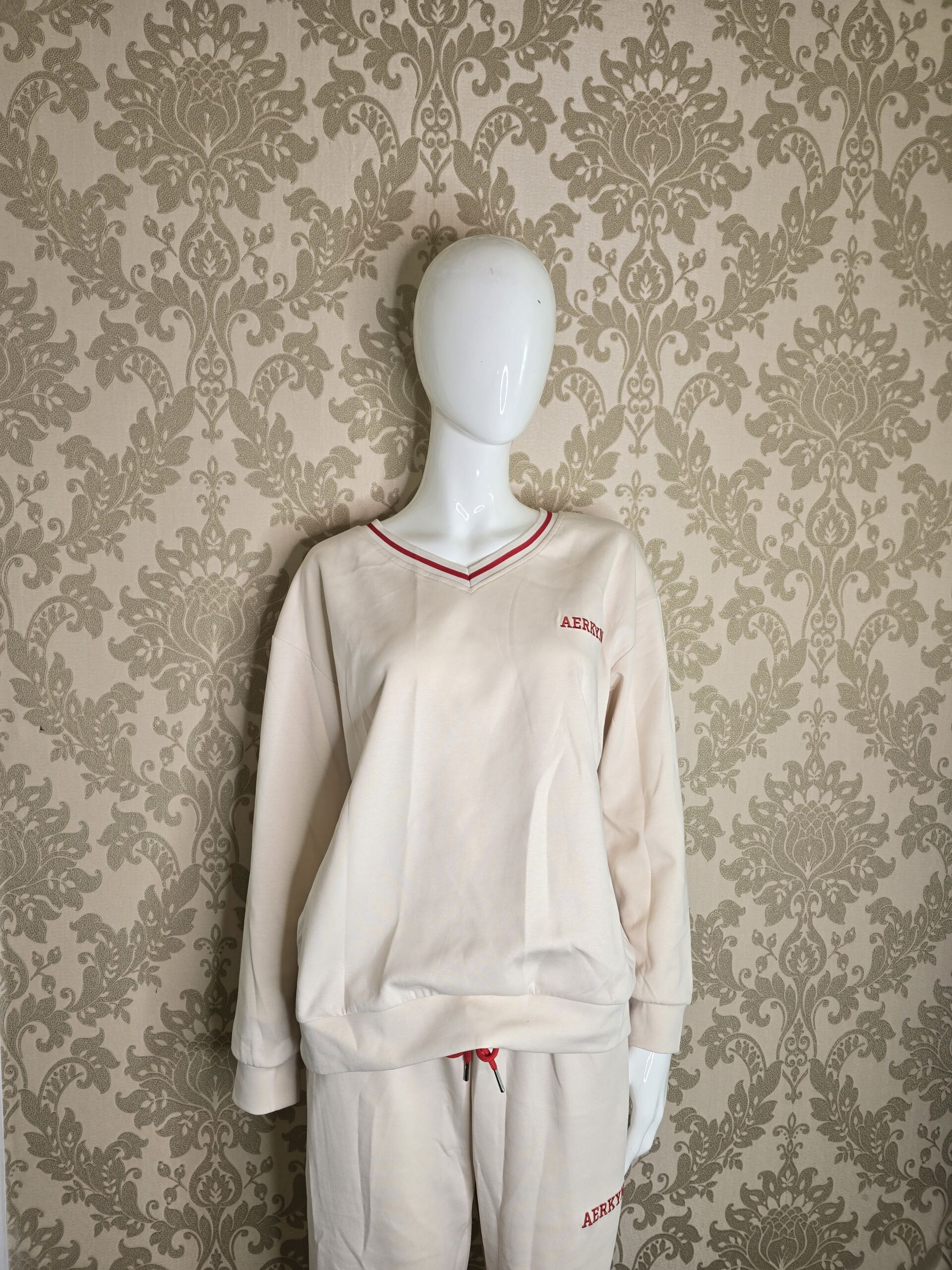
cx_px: 476
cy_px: 635
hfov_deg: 58.9
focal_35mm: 23
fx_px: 843
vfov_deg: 73.9
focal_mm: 6.3
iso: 20
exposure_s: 1/50
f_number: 1.7
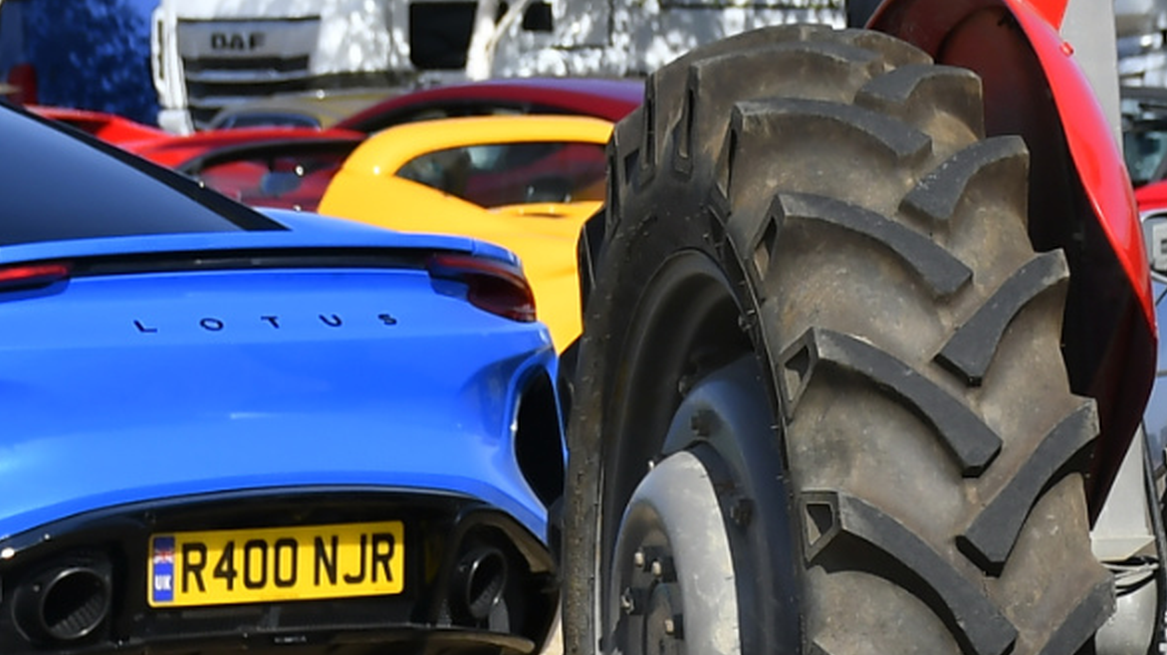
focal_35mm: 279
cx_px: 1177
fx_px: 8629
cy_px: 1002
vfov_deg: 4.3
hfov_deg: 7.7
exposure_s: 1/1000
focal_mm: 52
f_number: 6.3
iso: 140
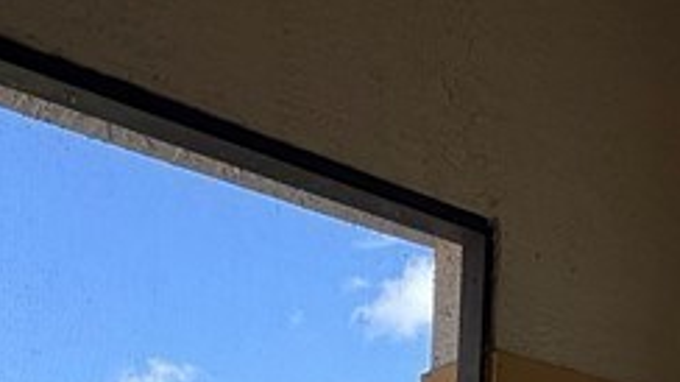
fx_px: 1153
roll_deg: -0.2
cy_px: 887
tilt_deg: -8.4
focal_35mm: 64
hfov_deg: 32.3
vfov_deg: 13.9
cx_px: 173
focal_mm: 2.22
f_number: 2.2
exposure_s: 1/224
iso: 64
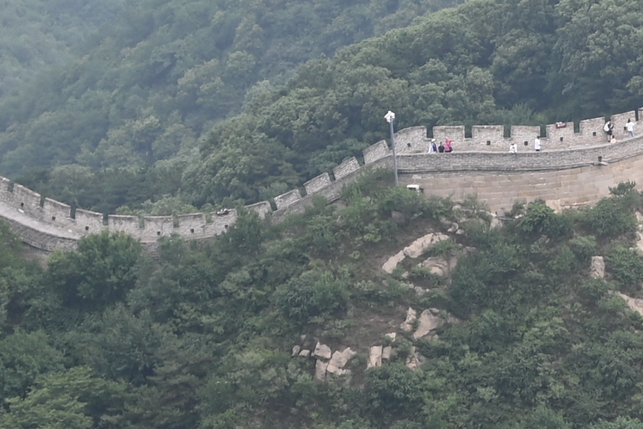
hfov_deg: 7.1
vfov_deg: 4.9
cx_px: 1303
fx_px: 4986
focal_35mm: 279
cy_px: 35
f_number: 7.1
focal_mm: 50
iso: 100
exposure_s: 1/200
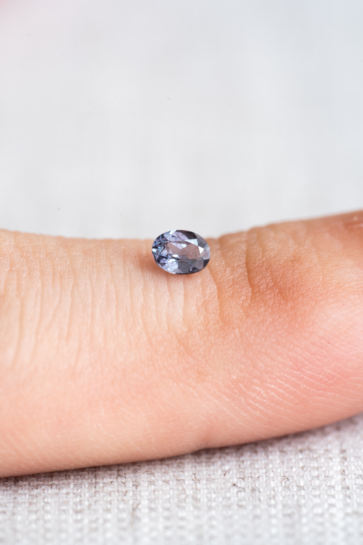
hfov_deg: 15.2
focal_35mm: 90
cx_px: 182
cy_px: 272
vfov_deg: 22.6
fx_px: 1361
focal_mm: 90
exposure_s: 1/2.5
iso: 100
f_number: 8
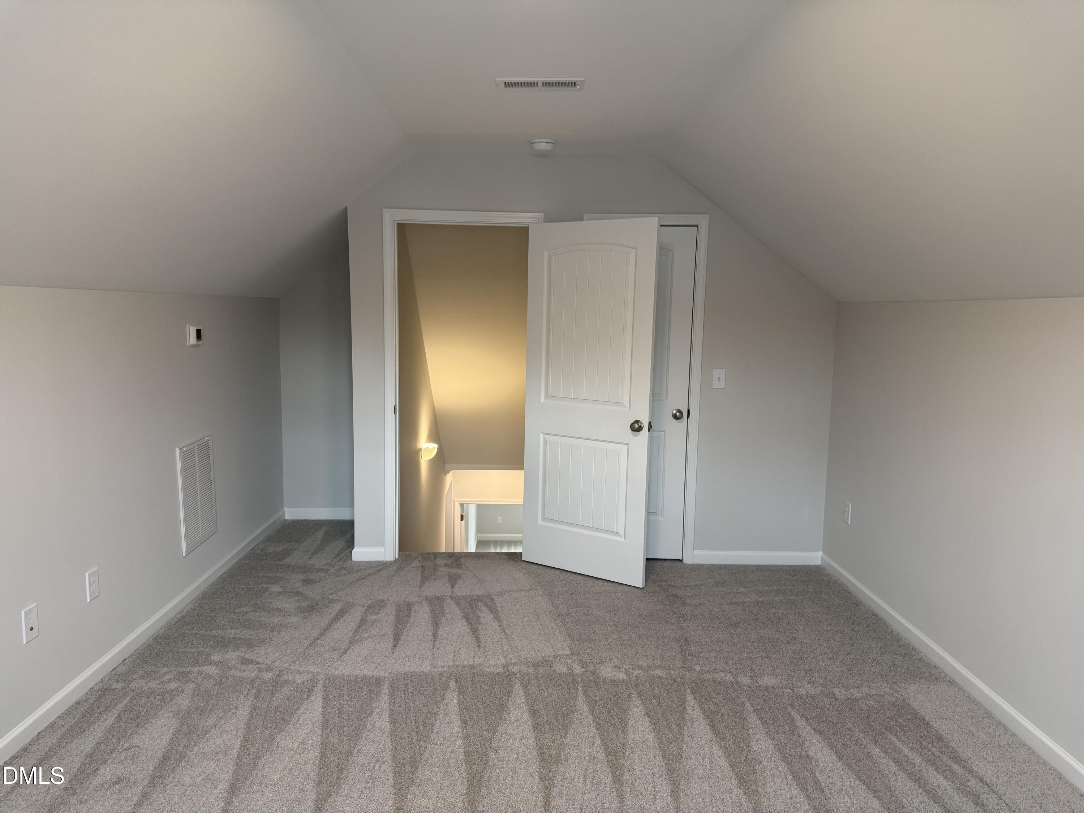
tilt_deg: -6.9
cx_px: 542
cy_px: 406
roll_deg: -0.1
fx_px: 752
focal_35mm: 24
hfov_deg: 71.6
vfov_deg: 56.8
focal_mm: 6.76
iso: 200
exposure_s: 1/120
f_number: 1.78
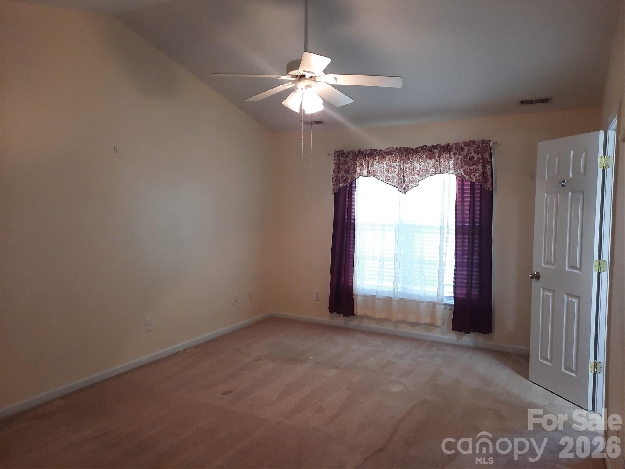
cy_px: 234
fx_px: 451
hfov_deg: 69.4
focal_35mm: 25
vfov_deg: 54.9
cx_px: 312
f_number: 2
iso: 160
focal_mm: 4.6
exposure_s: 1/50
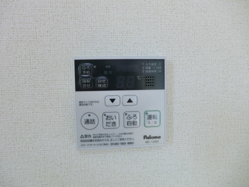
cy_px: 94
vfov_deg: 56.8
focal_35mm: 24
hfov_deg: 71.6
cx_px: 124
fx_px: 173
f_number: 3.2
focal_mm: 4.3
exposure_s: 1/80
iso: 80
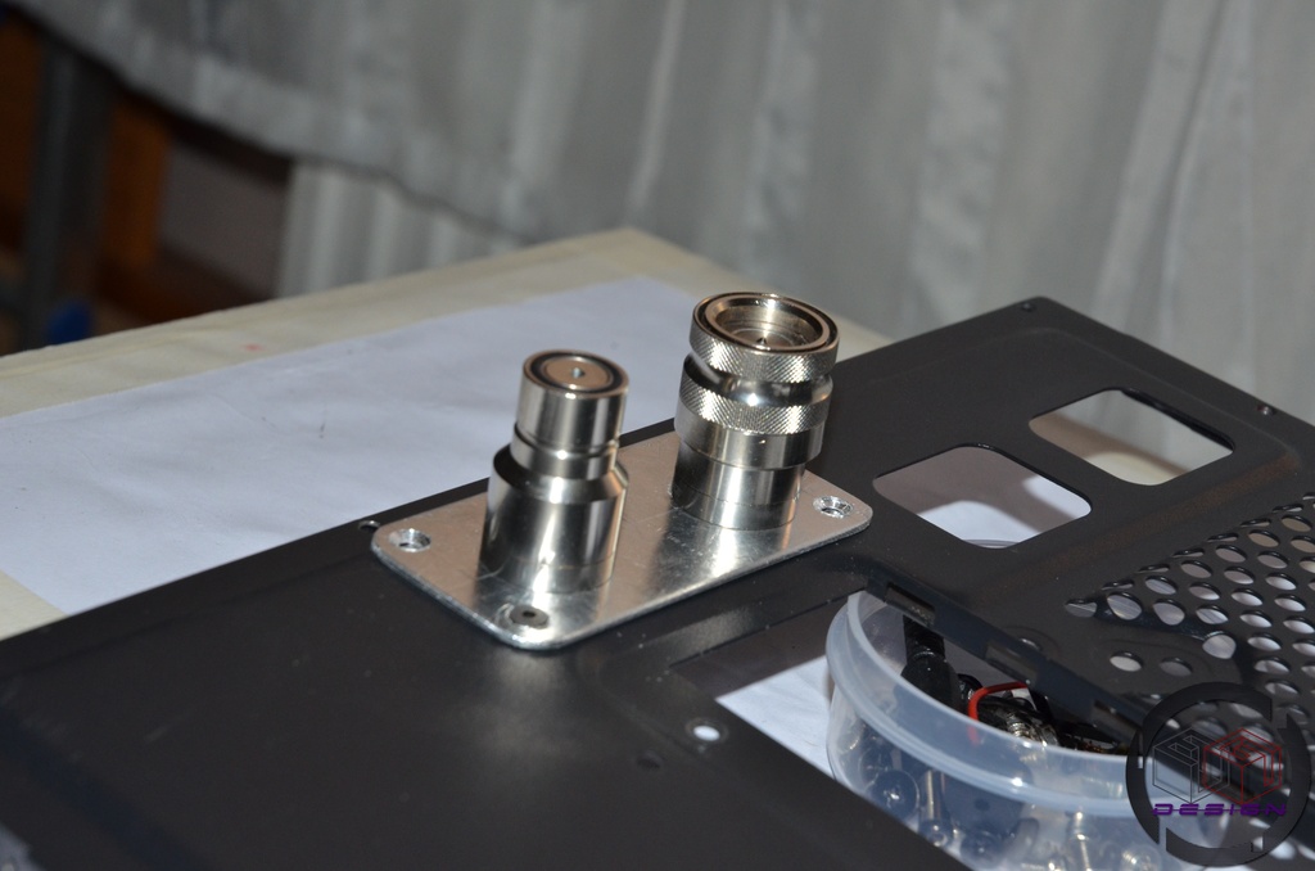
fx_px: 3827
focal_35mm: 105
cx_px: 658
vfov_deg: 13.0
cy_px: 436
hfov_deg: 19.5
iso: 800
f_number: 10
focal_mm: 70
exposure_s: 1/125
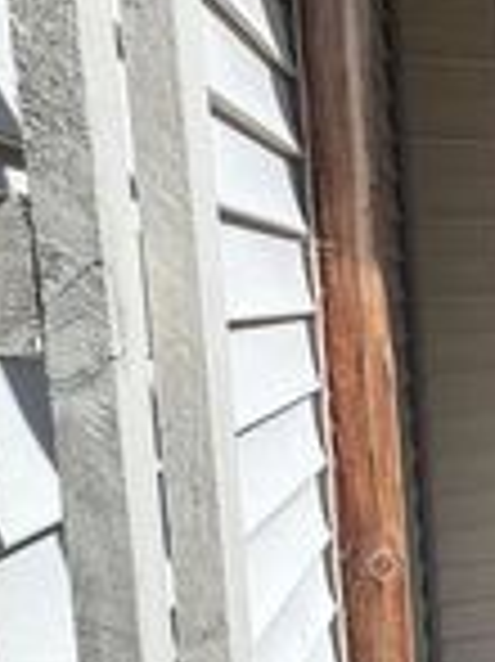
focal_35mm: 61
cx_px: 1089
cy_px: 405
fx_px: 1165
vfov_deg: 31.6
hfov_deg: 16.1
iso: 40
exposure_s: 1/307
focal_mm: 2.22
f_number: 2.2
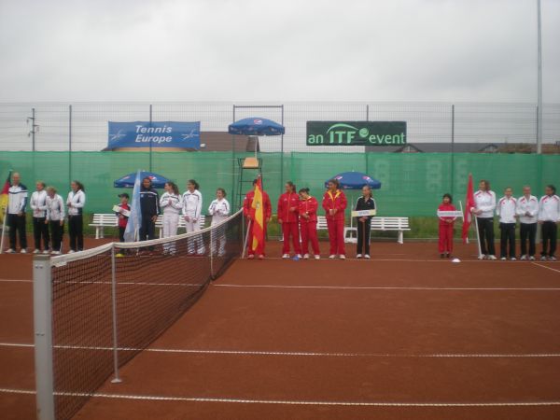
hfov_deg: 49.0
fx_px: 615
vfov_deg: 37.7
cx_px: 280
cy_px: 210
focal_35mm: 38
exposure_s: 1/163
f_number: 3.1
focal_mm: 6.3
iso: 50
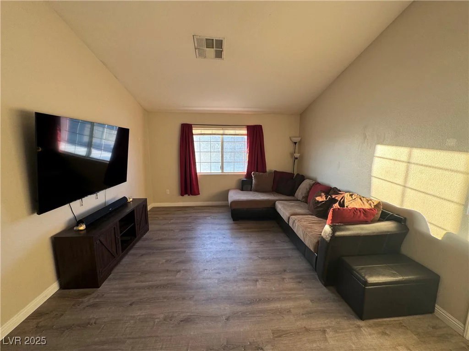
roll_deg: -0.4
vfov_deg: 85.7
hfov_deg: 102.1
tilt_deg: -7.0
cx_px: 234
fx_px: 190
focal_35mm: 14
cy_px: 176
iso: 125
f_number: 2.2
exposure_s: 1/99
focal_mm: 2.22
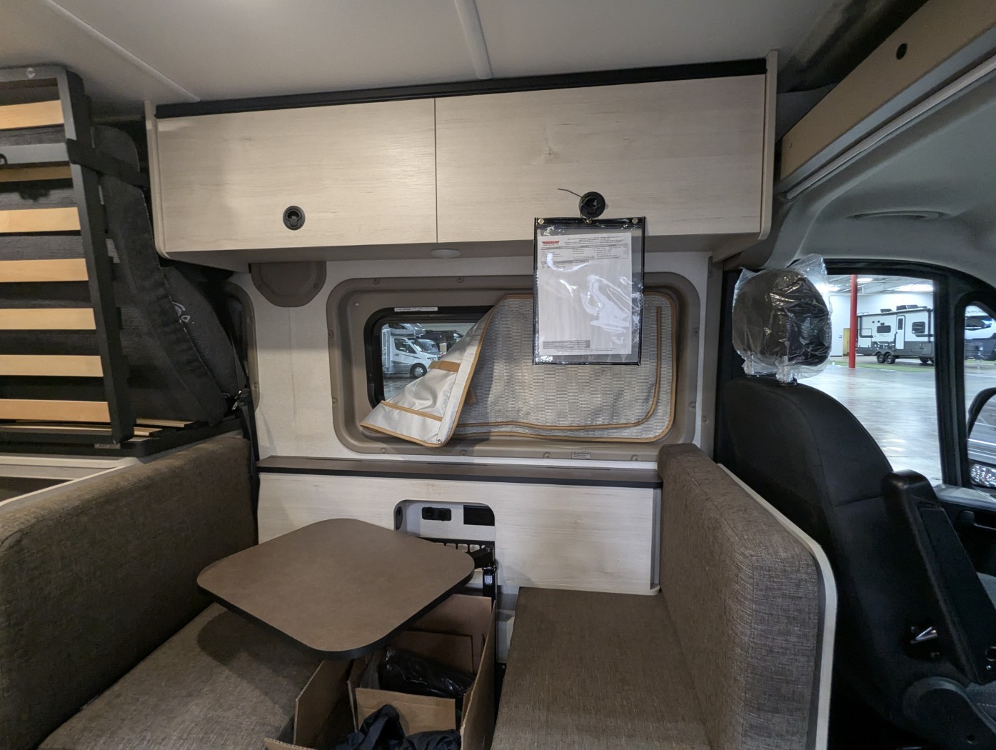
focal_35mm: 16
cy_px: 375
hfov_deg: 94.4
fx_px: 461
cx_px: 498
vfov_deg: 78.2
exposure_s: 1/40
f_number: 2.2
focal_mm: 2.35
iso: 267
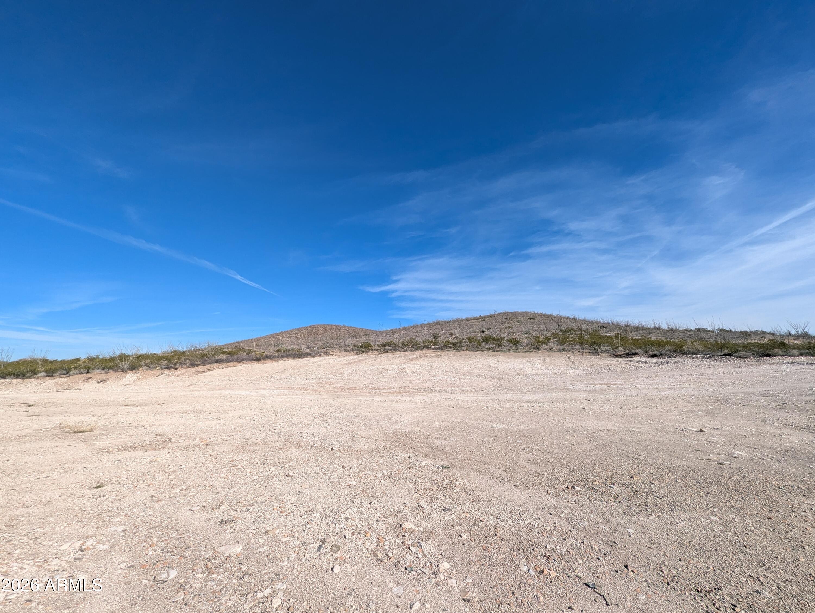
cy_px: 306
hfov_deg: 106.1
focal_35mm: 13
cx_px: 408
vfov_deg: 90.0
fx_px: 306
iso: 46
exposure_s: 1/1916
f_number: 2.2
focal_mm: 1.95
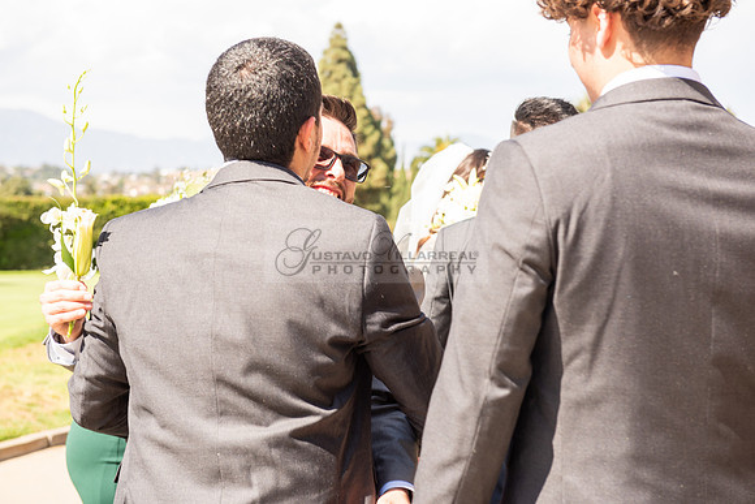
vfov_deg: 21.9
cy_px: 252
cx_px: 378
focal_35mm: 62
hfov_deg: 32.4
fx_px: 1301
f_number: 5.6
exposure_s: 1/200
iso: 100
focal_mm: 62
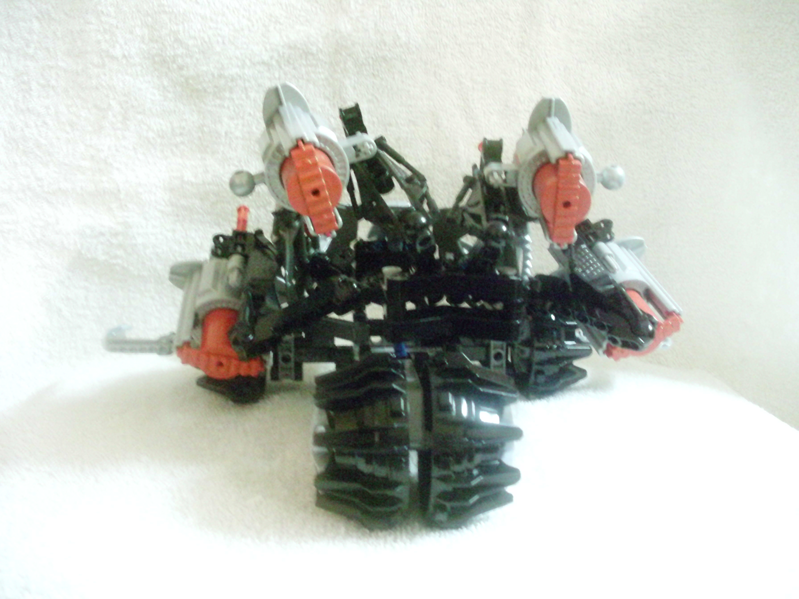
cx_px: 400
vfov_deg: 37.7
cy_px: 300
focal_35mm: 38
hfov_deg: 49.0
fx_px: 877
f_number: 3.1
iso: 1600
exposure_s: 1/6
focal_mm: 6.3
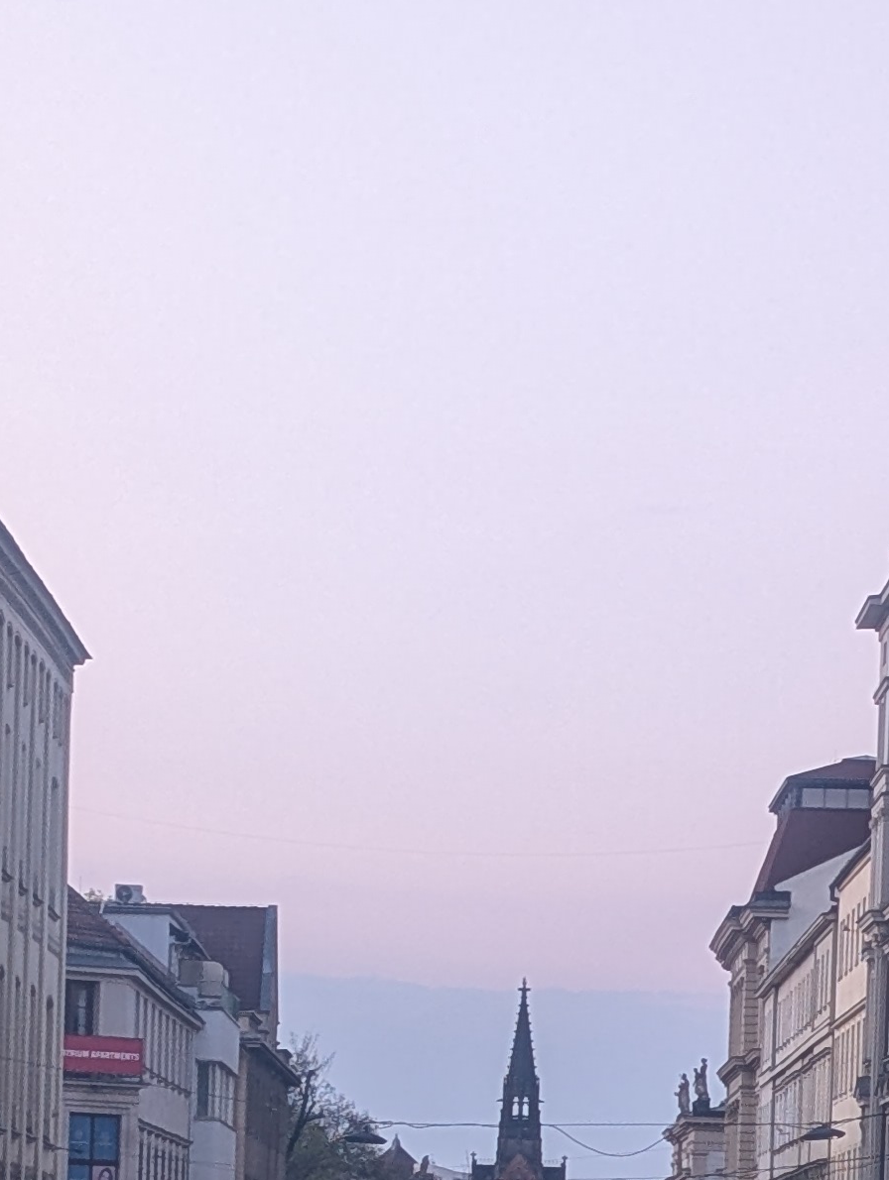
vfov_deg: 11.6
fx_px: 5738
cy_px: 1321
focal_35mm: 168
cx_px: 498
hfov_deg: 8.9
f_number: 1.68
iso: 22
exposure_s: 1/23.8
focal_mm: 6.9
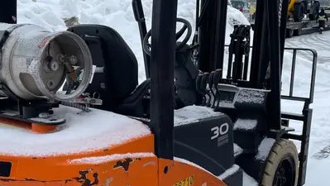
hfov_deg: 39.8
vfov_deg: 23.0
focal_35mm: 52
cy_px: 126
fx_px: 455
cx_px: 148
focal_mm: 4.2
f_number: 1.6
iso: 32
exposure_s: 1/1335
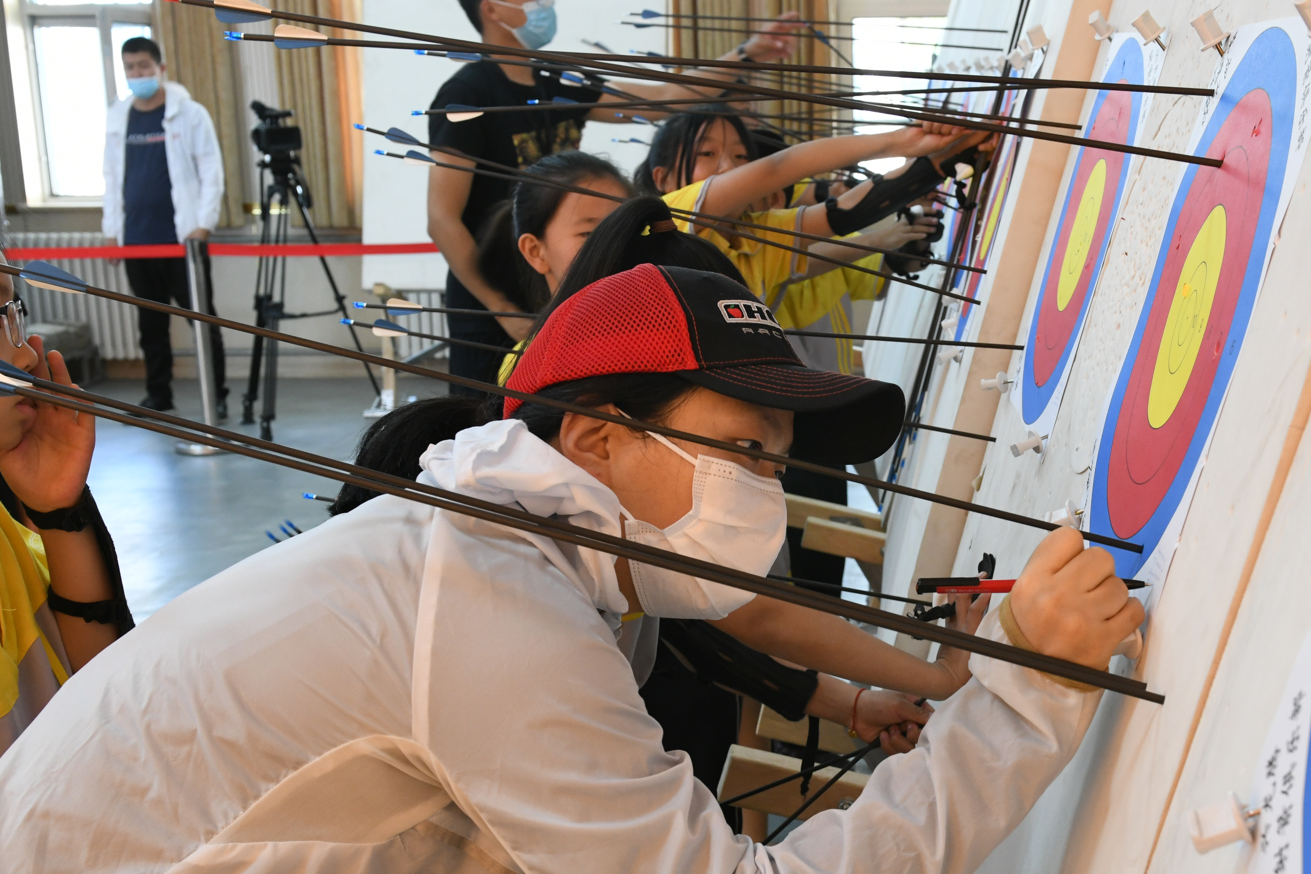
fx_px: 1966
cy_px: 618
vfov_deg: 24.9
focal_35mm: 54
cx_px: 863
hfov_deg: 36.5
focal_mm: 32
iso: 1600
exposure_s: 1/60
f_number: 6.3
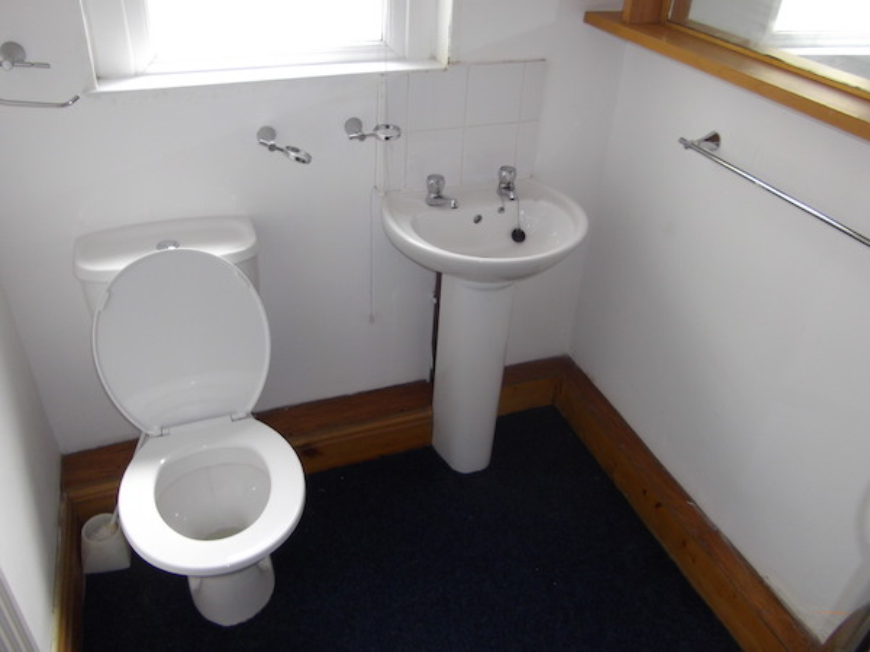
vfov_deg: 51.4
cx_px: 435
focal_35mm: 27
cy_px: 326
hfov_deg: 65.3
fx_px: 679
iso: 100
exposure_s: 1/80
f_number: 3.2
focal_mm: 4.9
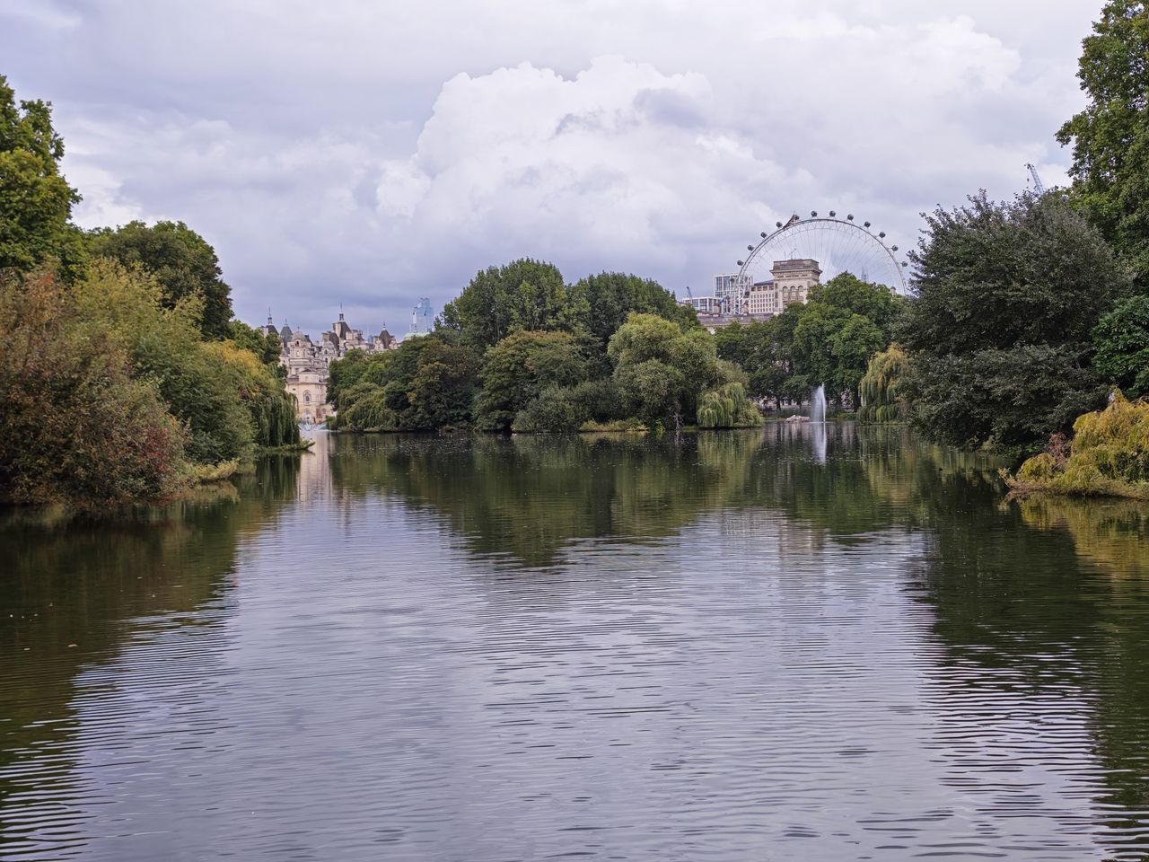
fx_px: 1527
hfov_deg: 41.2
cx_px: 574
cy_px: 431
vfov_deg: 31.5
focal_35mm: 46
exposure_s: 1/680
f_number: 1.6
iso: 50
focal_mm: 5.4
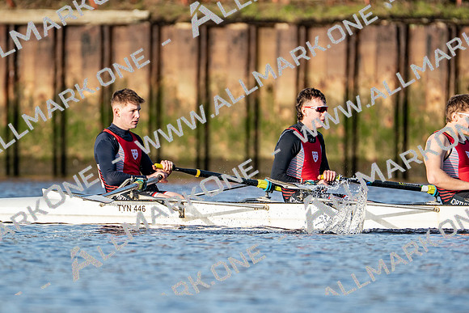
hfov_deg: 2.3
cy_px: 156
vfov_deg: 1.5
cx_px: 234
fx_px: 11727
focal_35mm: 900
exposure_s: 1/2000
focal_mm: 600
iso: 640
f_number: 6.3
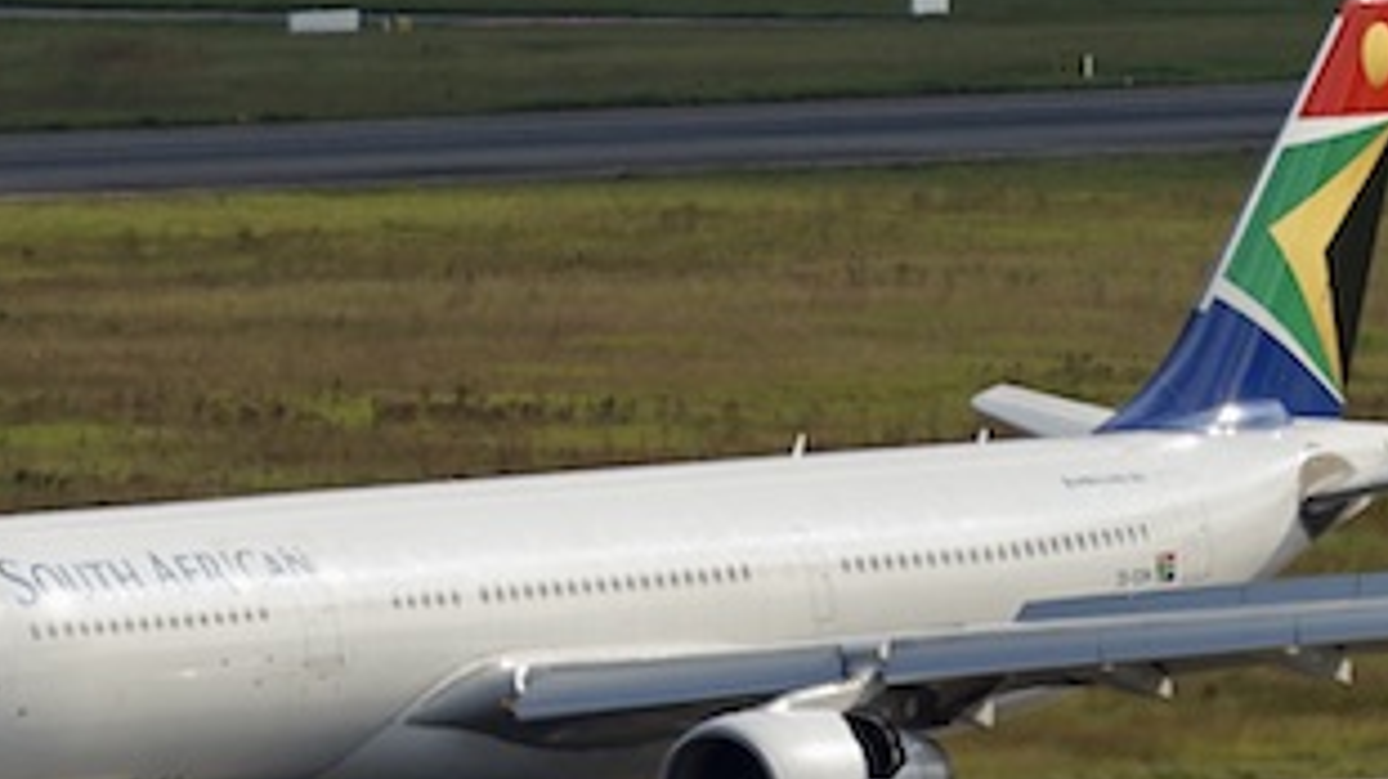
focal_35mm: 811
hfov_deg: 2.7
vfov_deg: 1.5
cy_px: 513
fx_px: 29833
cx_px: 775
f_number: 5.6
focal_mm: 300
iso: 160
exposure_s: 1/1600
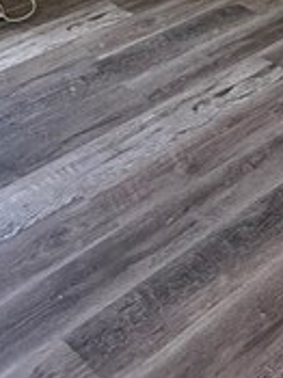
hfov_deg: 17.3
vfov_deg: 20.1
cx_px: 324
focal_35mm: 82
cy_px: -207
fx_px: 895
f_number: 2.2
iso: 250
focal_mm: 2.22
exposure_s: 1/120
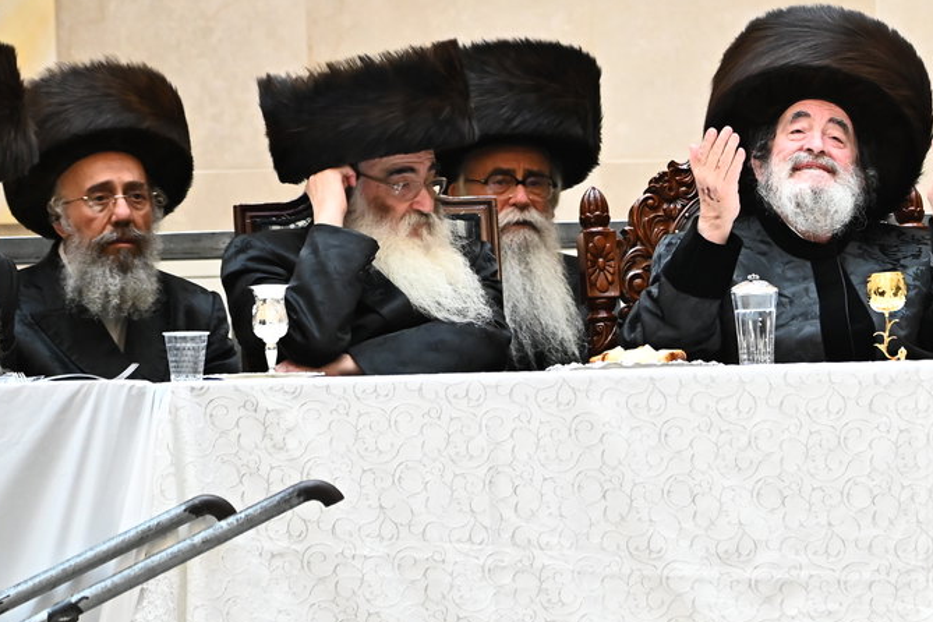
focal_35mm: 544
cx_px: 916
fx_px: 14098
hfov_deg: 3.8
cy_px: 210
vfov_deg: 2.5
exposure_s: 1/200
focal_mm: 260
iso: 4000
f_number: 5.6
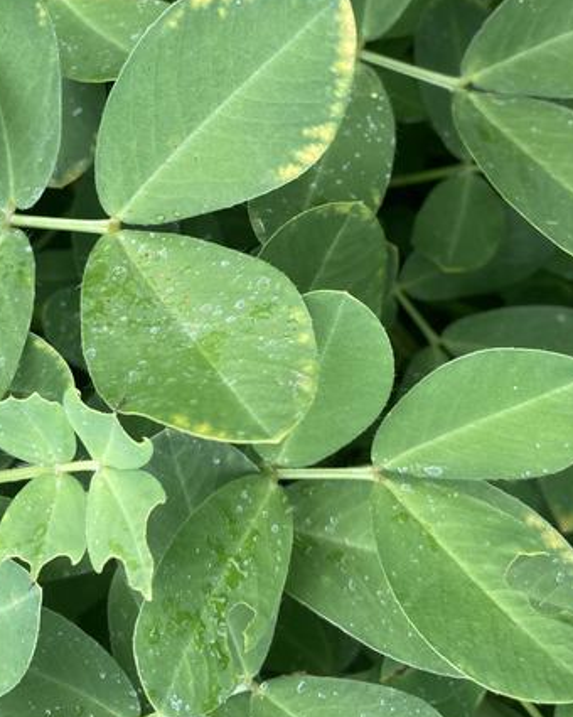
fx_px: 954
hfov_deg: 33.3
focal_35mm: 45
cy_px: 167
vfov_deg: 39.9
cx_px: 228
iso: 20
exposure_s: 1/233
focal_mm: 3.99
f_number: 1.8
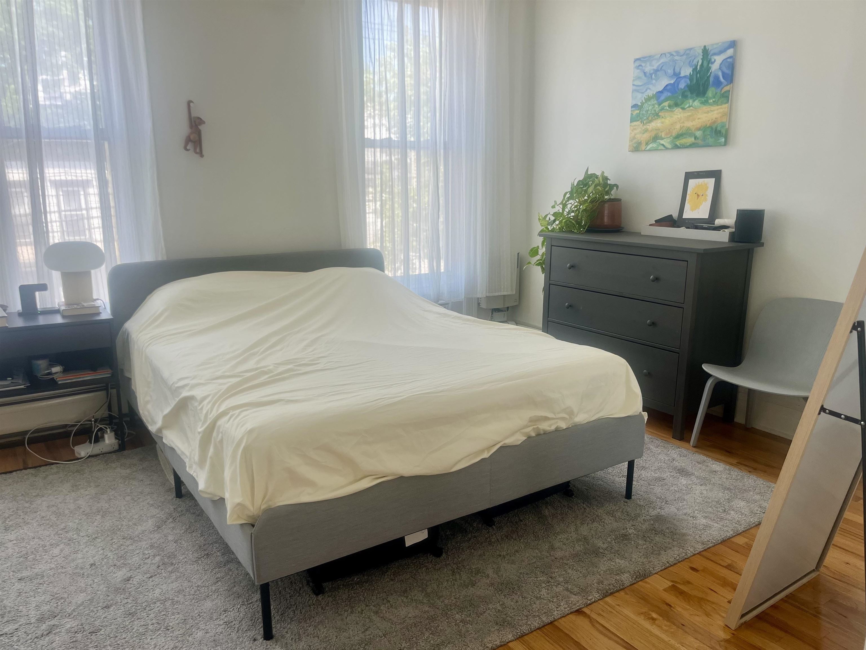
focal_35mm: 26
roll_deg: -0.3
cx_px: 433
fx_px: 650
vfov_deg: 53.1
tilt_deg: -12.1
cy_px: 325
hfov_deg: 67.3
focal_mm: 5.1
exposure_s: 1/122
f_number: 1.6
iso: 50
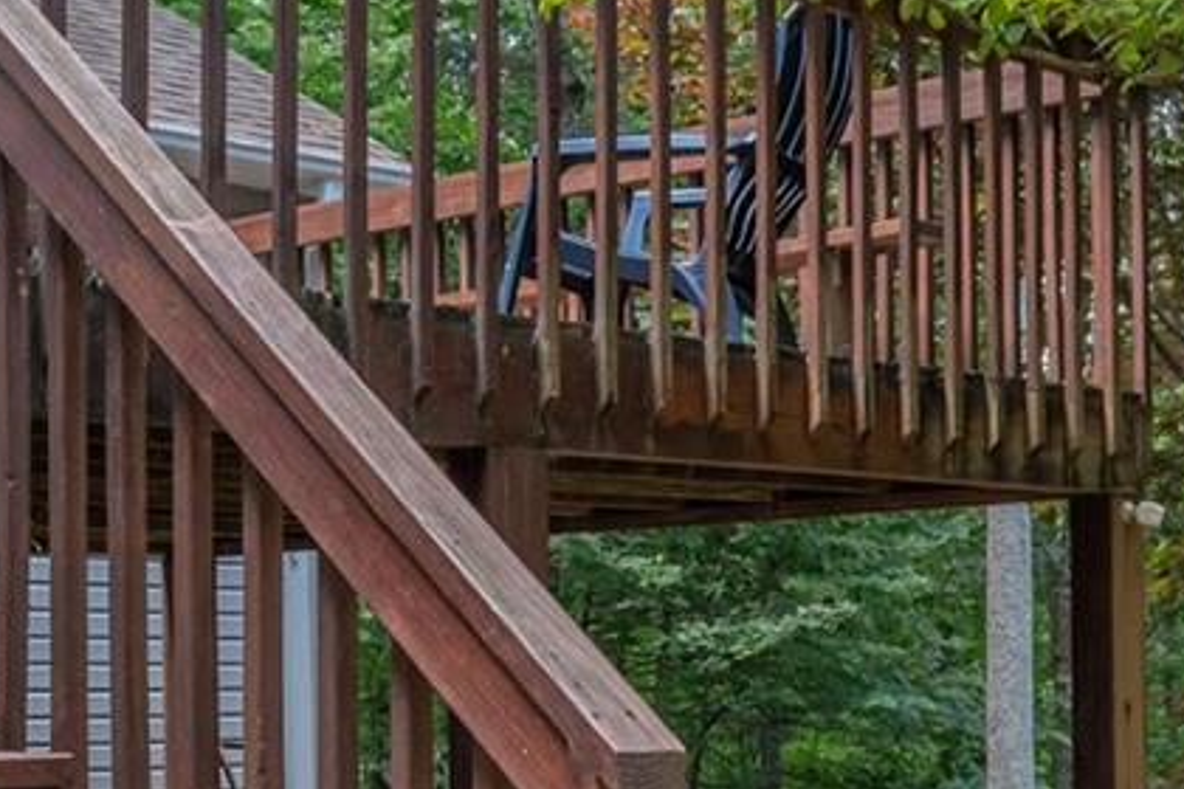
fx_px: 2565
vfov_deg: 17.4
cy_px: 555
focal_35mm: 78
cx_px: 1091
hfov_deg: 25.1
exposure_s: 1/320
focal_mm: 16
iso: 320
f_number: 8
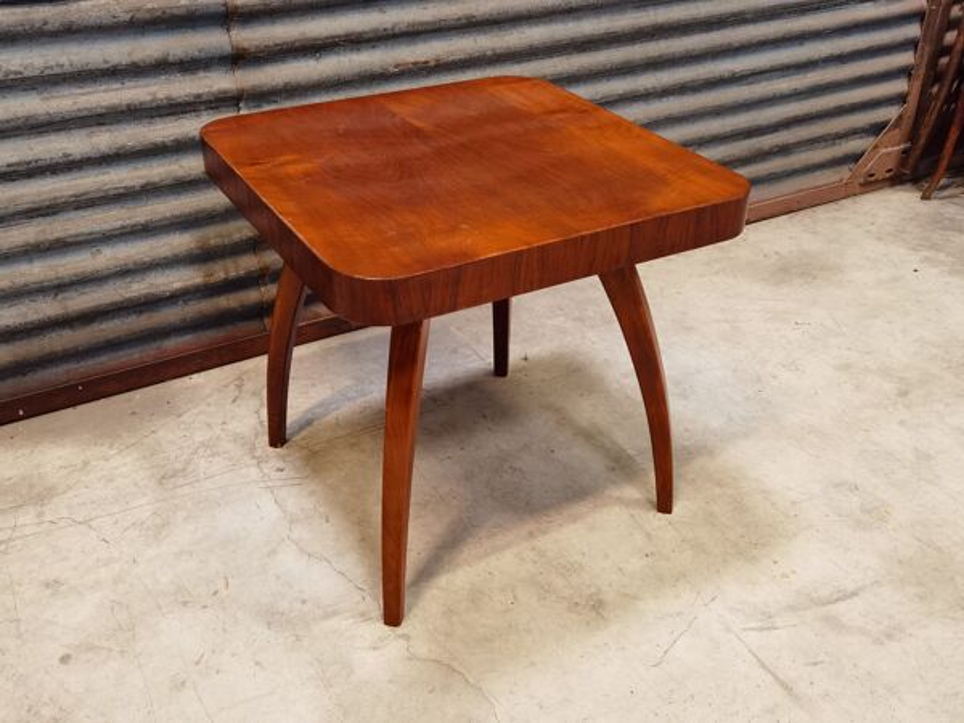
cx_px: 482
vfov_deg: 40.7
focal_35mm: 35
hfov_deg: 52.6
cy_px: 362
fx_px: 975
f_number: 1.9
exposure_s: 1/33.3
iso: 500
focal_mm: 6.71
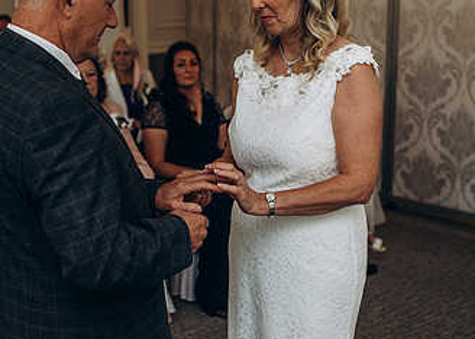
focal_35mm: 65
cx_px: 219
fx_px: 877
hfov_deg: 30.3
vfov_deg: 21.9
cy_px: 196
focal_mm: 35
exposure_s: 1/100
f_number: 2.8
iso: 160
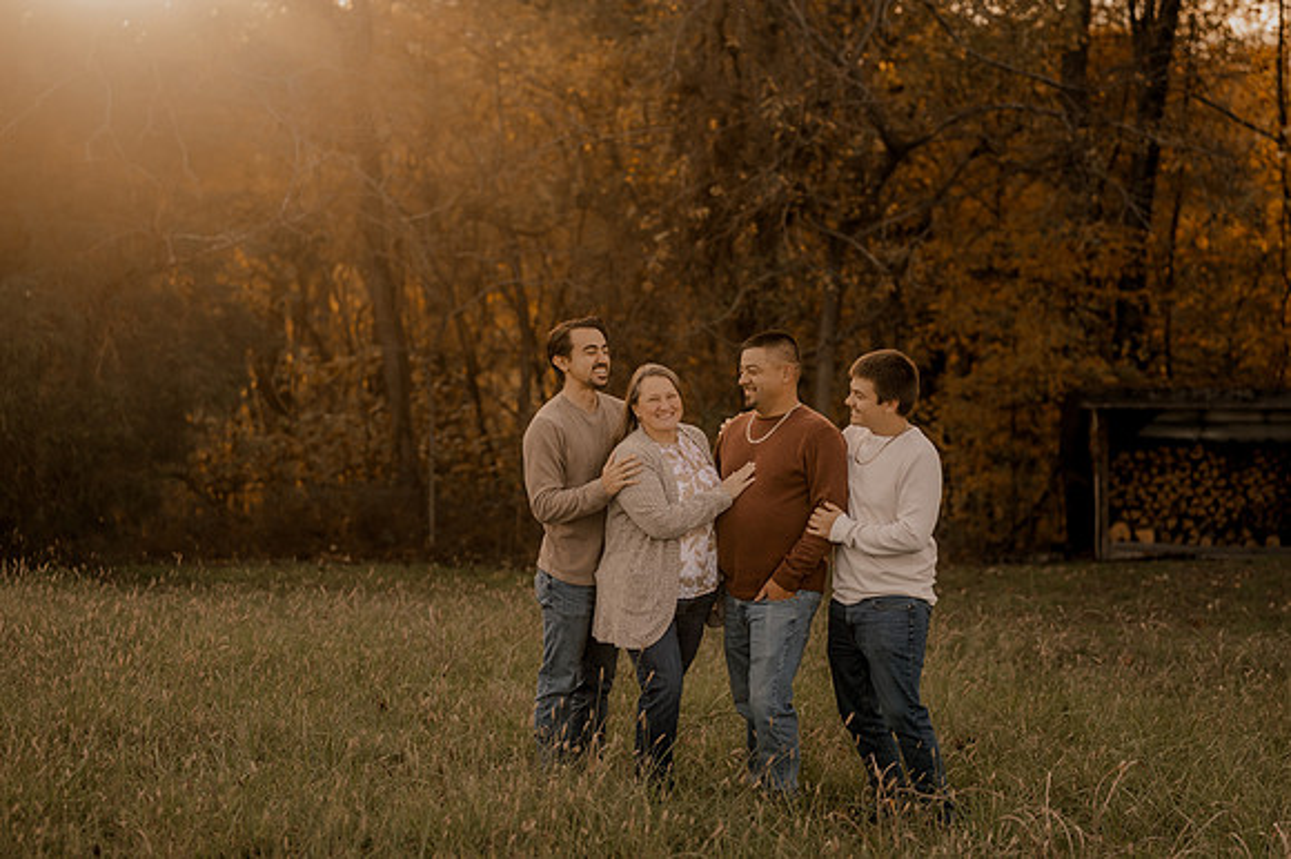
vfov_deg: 17.4
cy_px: 430
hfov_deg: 25.9
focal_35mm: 78
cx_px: 646
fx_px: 2802
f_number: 1.8
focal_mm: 50
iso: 250
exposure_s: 1/640
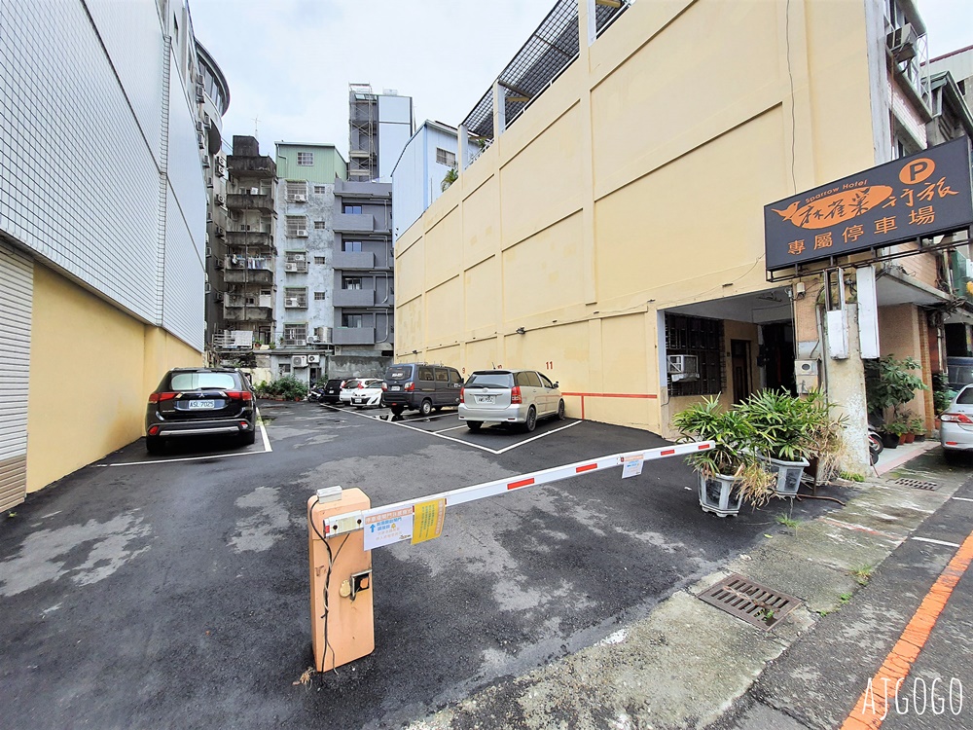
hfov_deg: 106.2
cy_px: 365
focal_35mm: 13
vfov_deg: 89.9
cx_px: 486
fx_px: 365
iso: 50
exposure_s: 1/618
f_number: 2.2
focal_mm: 1.74
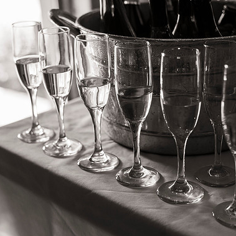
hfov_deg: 26.5
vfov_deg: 26.5
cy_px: 116
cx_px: 114
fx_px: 501
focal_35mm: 65
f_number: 3.2
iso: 800
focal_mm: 50
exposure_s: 1/320
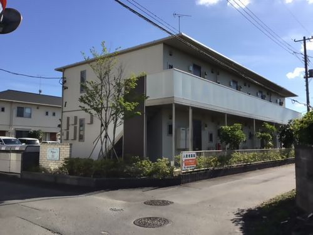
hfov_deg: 58.4
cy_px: 118
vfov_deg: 45.4
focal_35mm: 31
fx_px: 280
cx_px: 156
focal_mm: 3.3
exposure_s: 1/1217
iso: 25
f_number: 2.4
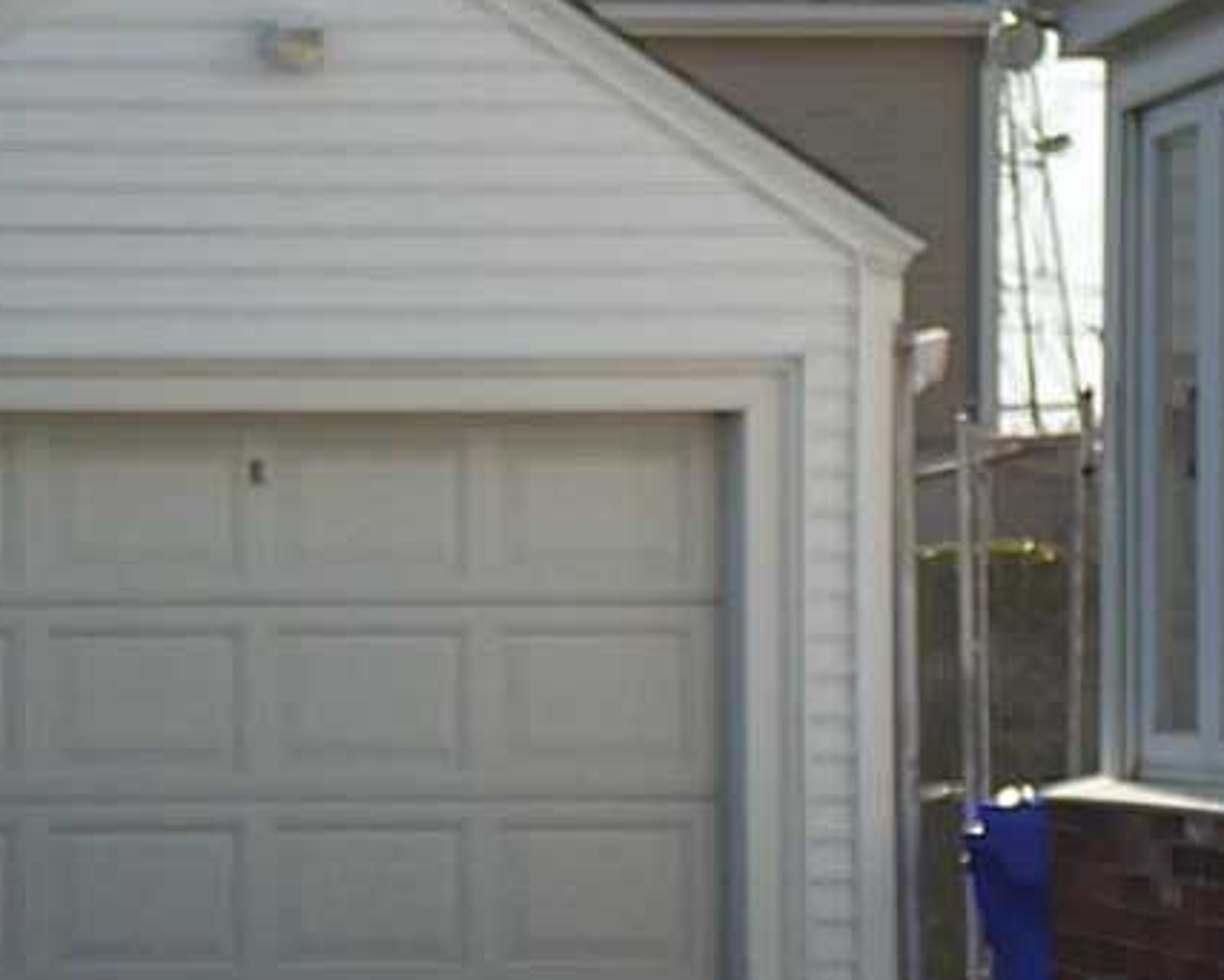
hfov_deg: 13.0
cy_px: 599
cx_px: 255
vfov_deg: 10.4
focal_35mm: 148
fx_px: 5364
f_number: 4.7
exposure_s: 1/350
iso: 80
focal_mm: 14.6
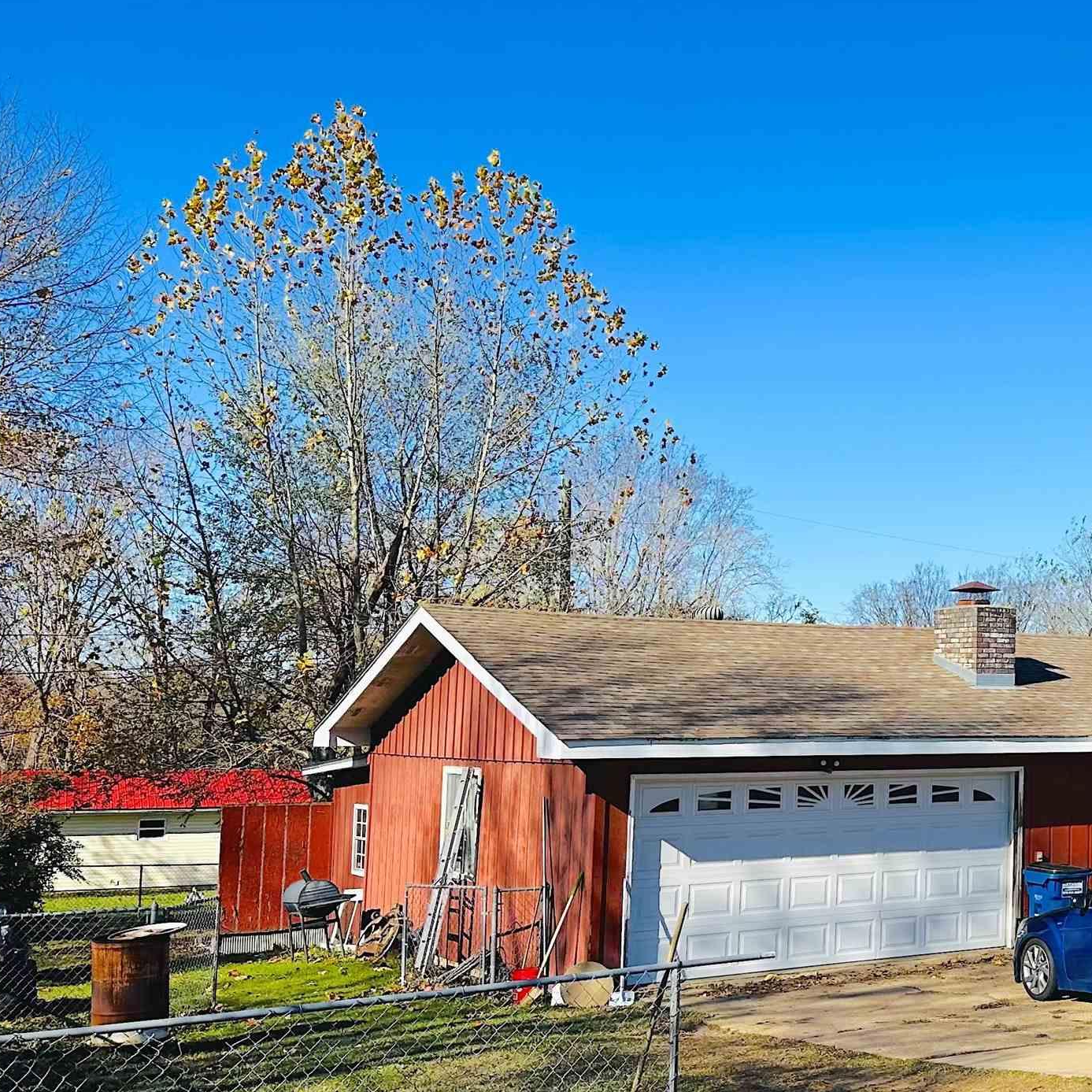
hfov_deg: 32.7
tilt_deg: +7.4
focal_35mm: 47
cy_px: 564
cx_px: 1123
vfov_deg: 36.1
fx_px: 1677
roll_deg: -3.0
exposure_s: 1/5000
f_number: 1.78
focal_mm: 6.86
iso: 80
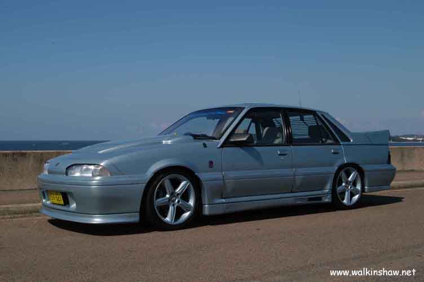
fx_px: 530
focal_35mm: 45
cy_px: 141
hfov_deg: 43.6
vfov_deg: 29.8
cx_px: 212
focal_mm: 30
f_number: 10
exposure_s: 1/400
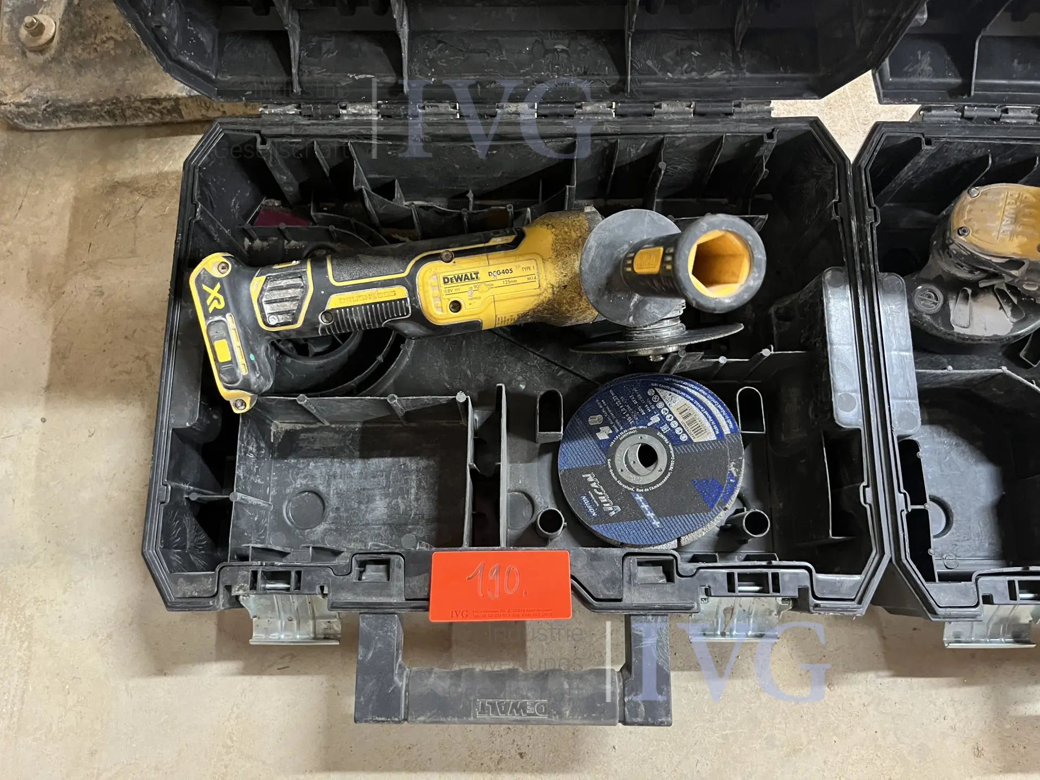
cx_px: 520
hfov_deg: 67.3
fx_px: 781
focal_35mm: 26
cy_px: 390
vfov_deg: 53.1
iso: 500
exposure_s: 1/40
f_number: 1.6
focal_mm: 5.1
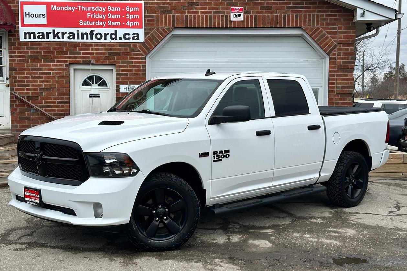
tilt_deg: -3.7
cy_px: 144
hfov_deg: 38.9
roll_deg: -0.2
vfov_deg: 26.5
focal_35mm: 51
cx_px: 202
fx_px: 576
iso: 64
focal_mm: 6.86
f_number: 1.78
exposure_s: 1/1376
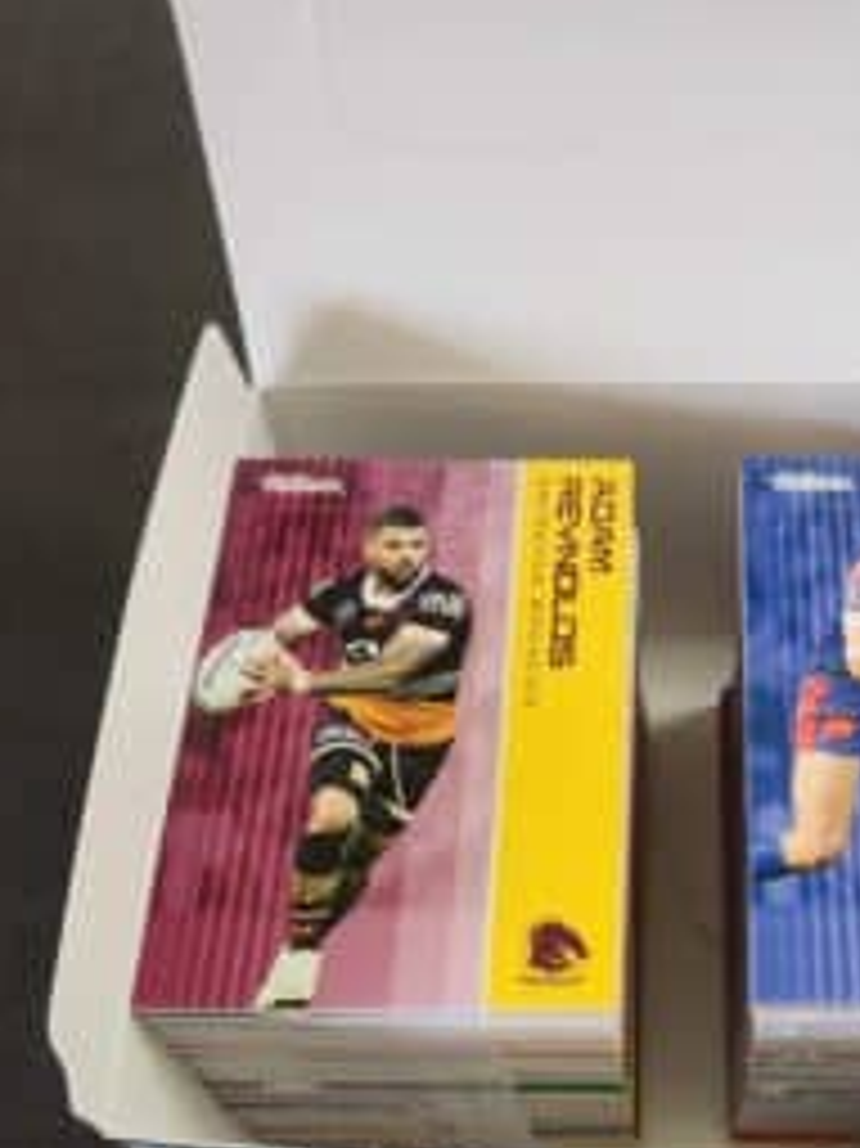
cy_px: 743
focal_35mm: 39
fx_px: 1293
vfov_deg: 47.3
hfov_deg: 35.7
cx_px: 680
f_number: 1.8
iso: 200
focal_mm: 5.4
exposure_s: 1/100
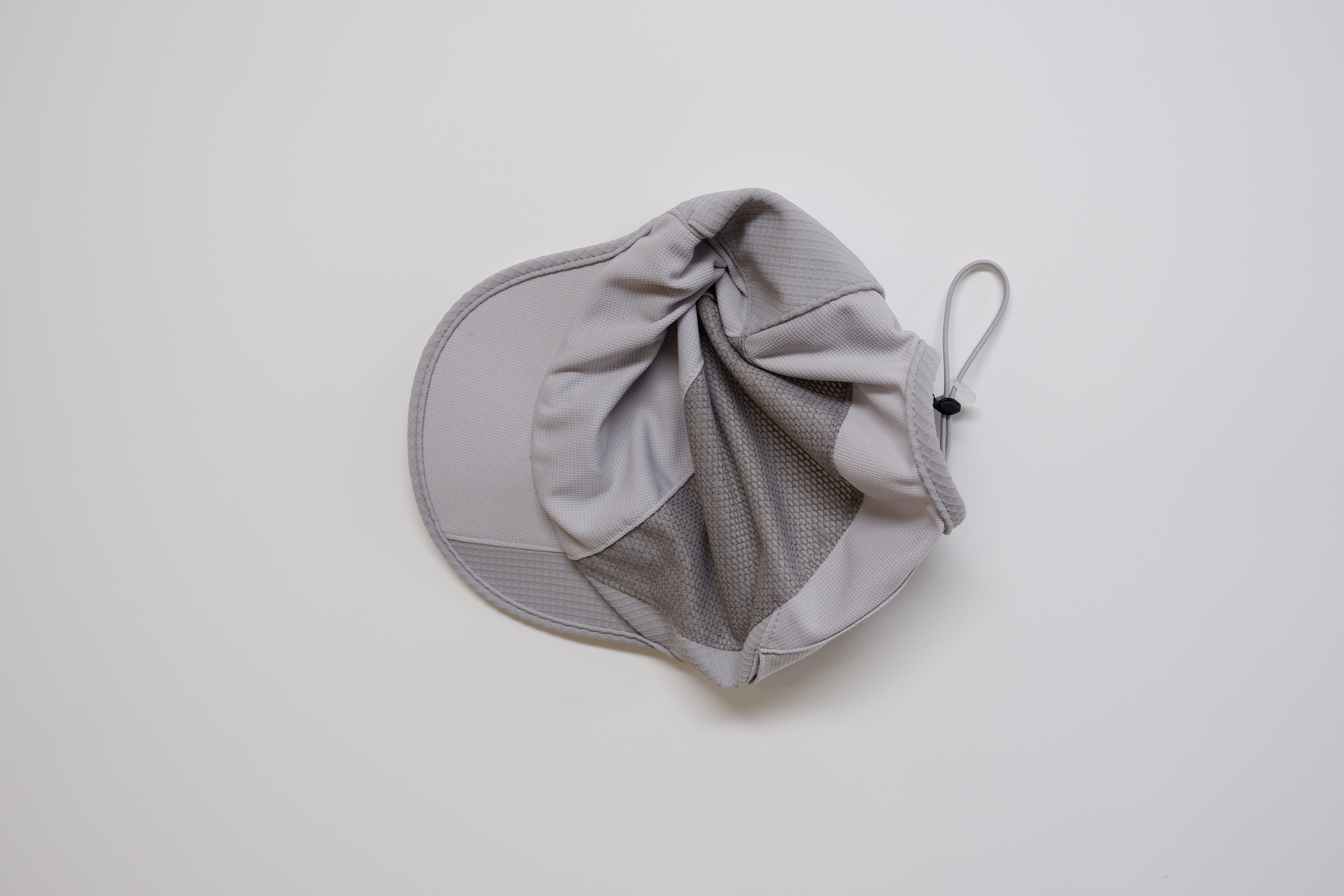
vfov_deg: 40.0
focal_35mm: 33
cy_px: 448
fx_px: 1232
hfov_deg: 57.2
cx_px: 672
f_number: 4.2
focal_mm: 22.8
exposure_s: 1/34
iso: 320
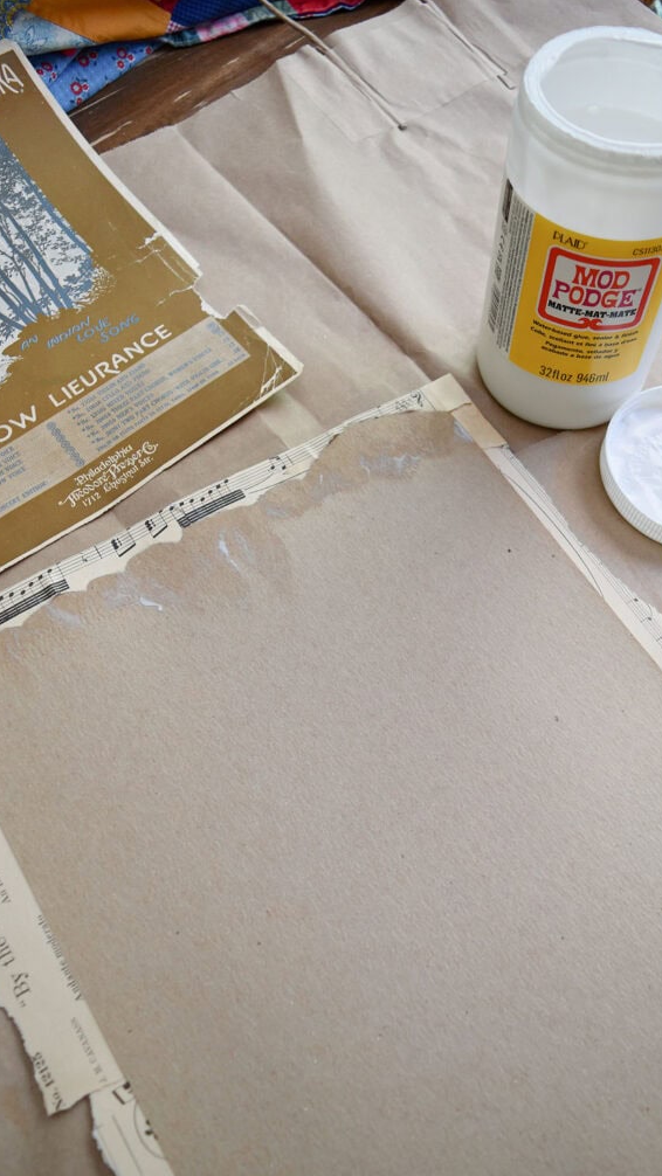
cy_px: 596
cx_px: 367
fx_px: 998
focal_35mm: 32
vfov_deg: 61.0
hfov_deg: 36.6
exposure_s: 1/80
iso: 400
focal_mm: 20
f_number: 4.5
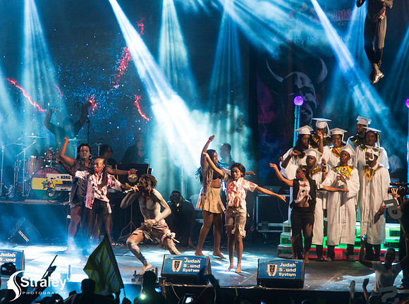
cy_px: 152
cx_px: 194
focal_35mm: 296
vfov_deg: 5.0
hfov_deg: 6.7
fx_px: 3485
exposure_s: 1/160
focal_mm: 240
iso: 3200
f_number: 5.6
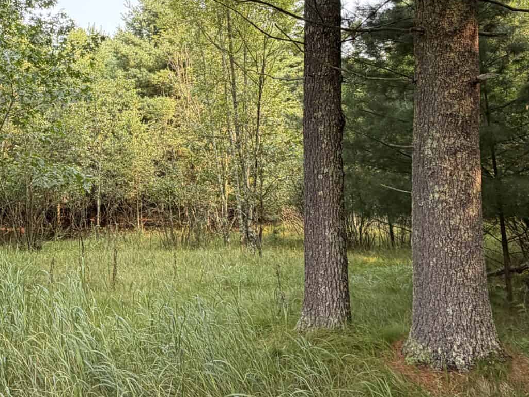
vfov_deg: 39.4
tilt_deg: +11.5
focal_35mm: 35
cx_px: 132
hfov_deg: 50.4
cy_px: 93
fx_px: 535
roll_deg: -0.6
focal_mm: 2.22
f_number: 2.2
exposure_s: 1/136
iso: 50
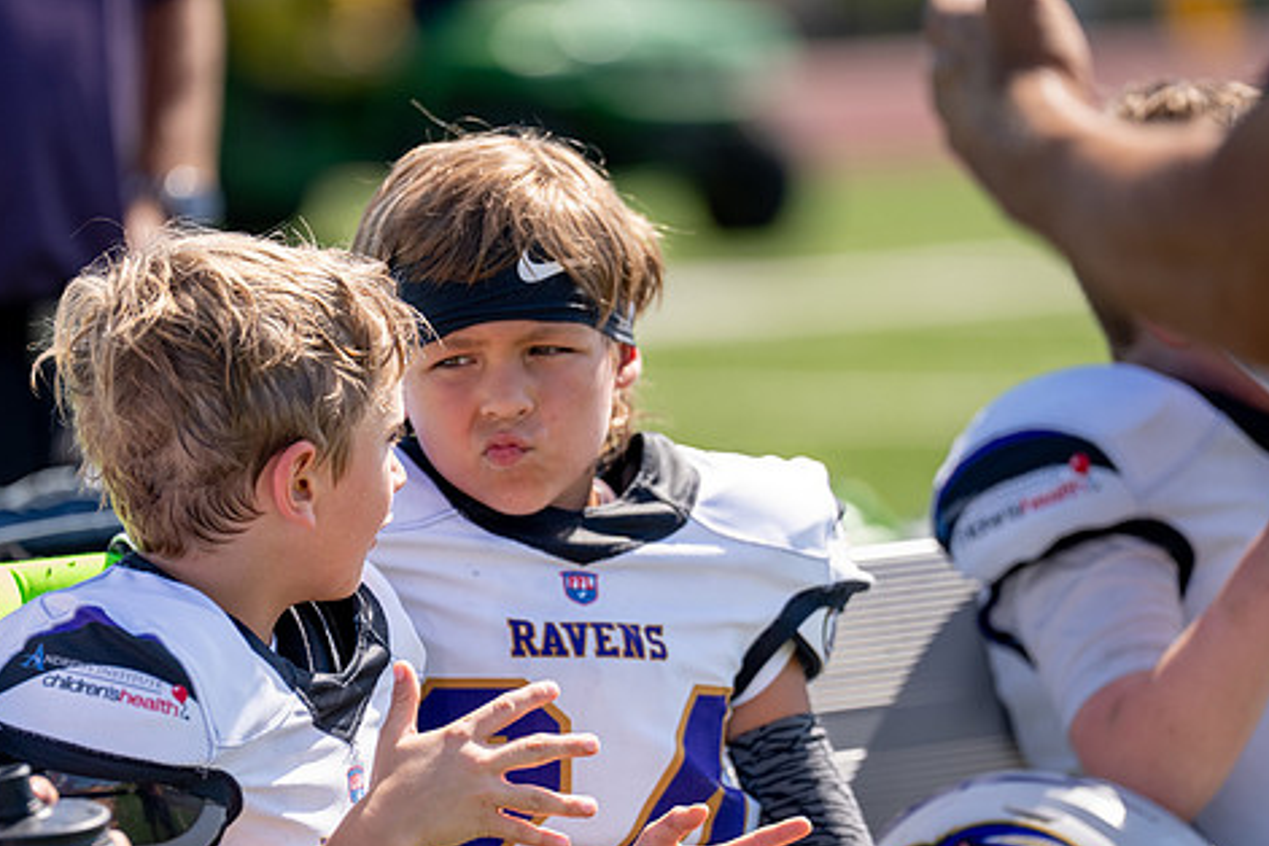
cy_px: 525
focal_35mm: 289
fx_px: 10186
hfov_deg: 7.1
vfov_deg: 4.8
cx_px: 551
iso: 200
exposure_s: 1/2000
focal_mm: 200
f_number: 2.8
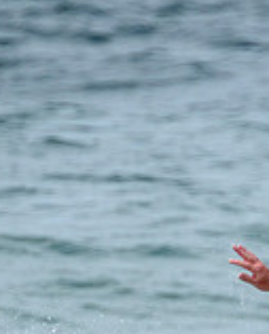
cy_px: 372
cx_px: 374
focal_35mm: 3203
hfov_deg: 0.5
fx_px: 31784
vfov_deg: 0.6
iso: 1250
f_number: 11
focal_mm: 800
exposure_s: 1/2000
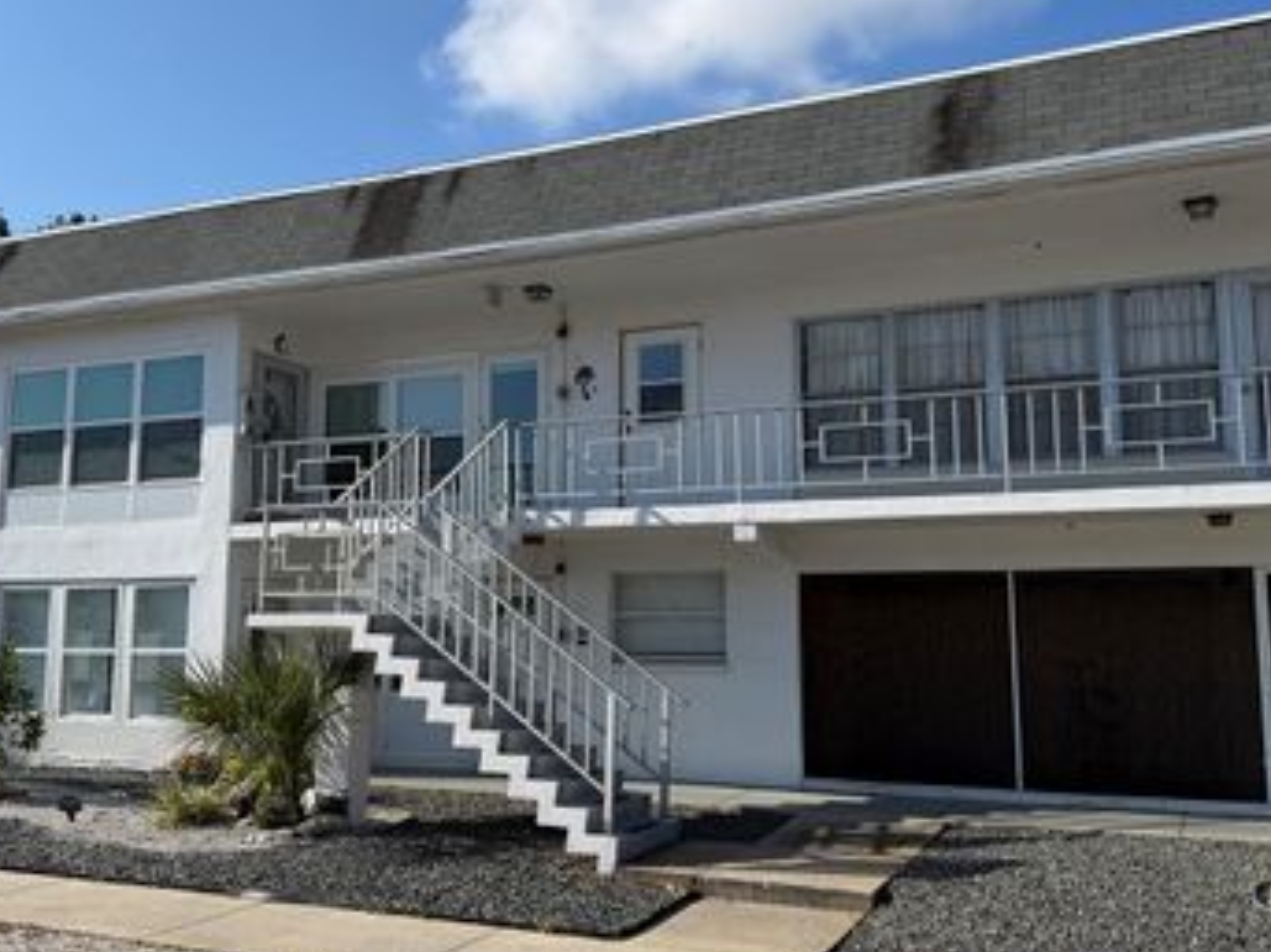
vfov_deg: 40.7
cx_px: 574
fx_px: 1285
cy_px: 457
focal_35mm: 35
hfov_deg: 52.6
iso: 80
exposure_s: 1/4975
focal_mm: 6.76
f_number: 1.78
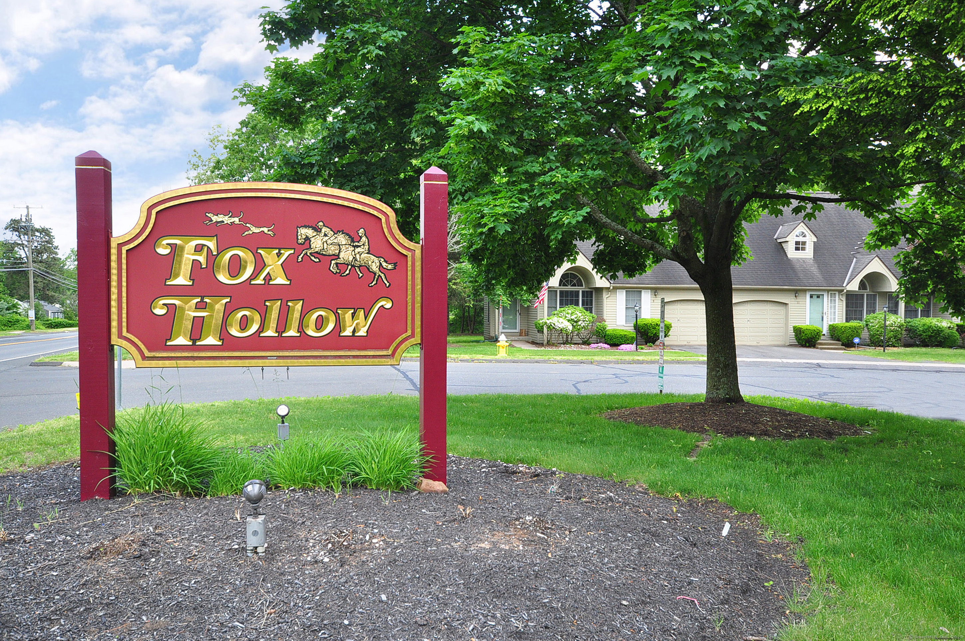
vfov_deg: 43.5
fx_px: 803
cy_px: 320
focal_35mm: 30
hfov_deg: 62.0
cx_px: 482
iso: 500
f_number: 8
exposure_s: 1/200
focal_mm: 20
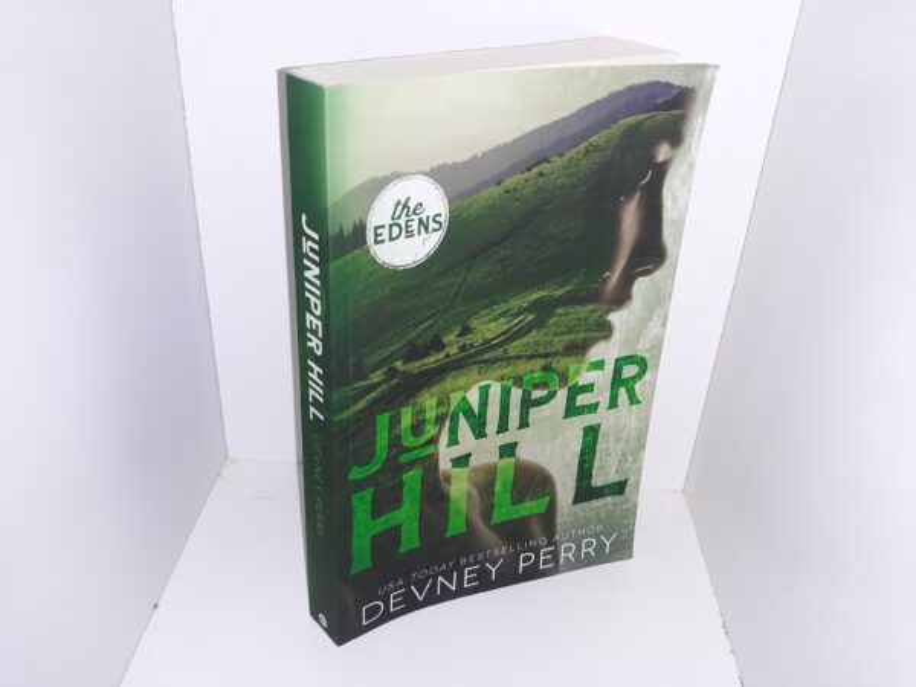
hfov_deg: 63.4
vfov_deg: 49.7
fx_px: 741
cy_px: 344
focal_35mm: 28
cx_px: 458
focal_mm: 3.7
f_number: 1.7
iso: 50
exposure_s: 1/120
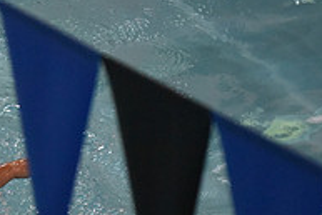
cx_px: -122
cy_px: 194
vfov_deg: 2.3
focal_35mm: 600
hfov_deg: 3.4
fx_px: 5371
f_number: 5
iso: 6400
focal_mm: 200
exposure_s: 1/500
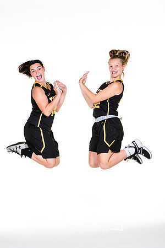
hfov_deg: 9.6
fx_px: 980
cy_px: 124
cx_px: 82
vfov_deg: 14.4
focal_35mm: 142
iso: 200
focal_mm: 95
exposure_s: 1/160
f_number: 6.3
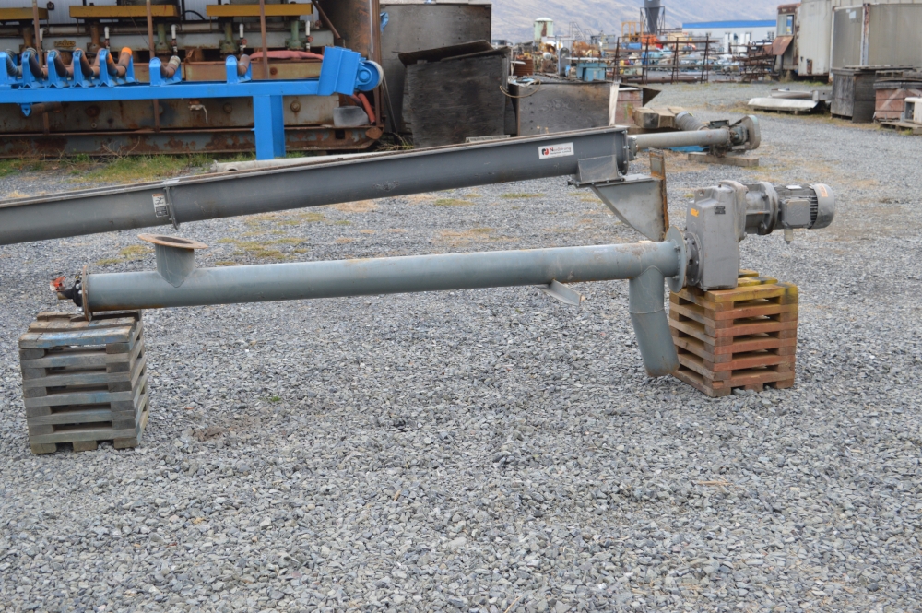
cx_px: 461
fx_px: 1152
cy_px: 306
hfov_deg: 43.6
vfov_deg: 29.8
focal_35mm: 45
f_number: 5.6
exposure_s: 1/125
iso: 400
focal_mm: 30
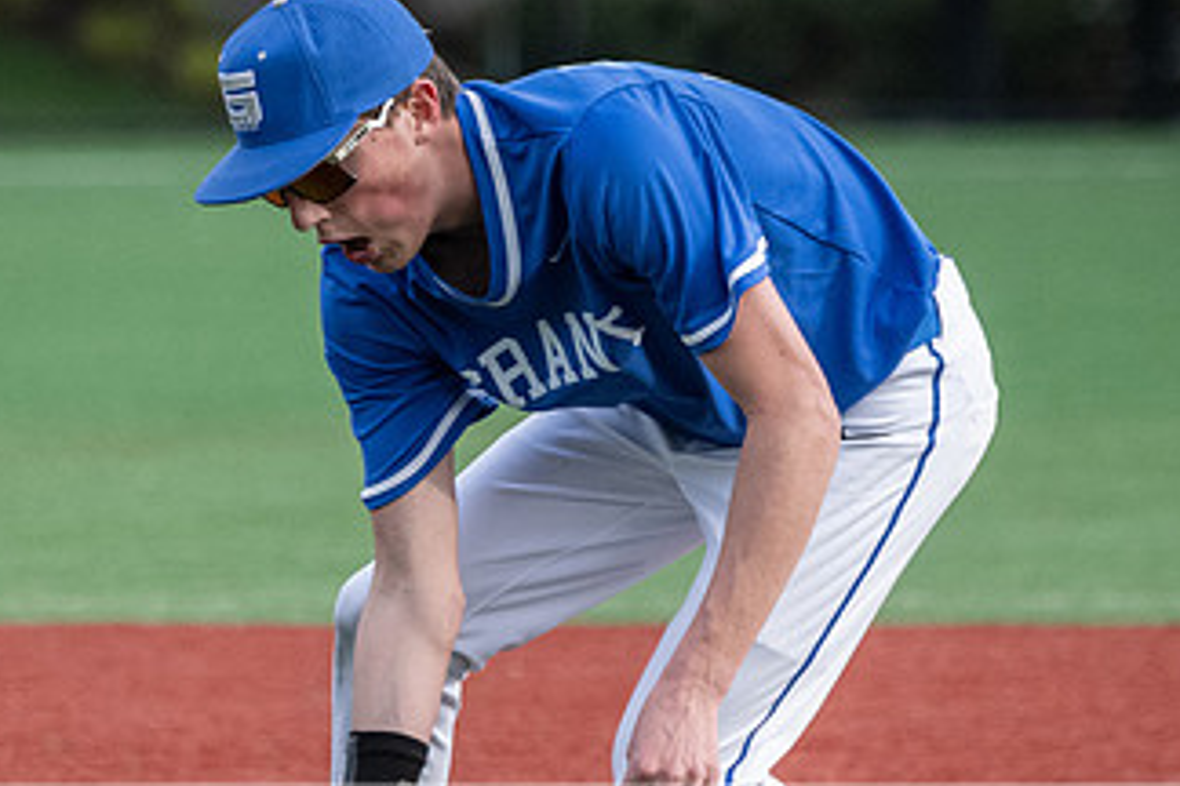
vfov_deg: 1.8
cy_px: 386
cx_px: 589
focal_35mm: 785
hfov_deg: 2.6
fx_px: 25729
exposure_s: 1/2000
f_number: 5.6
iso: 2200
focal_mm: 270
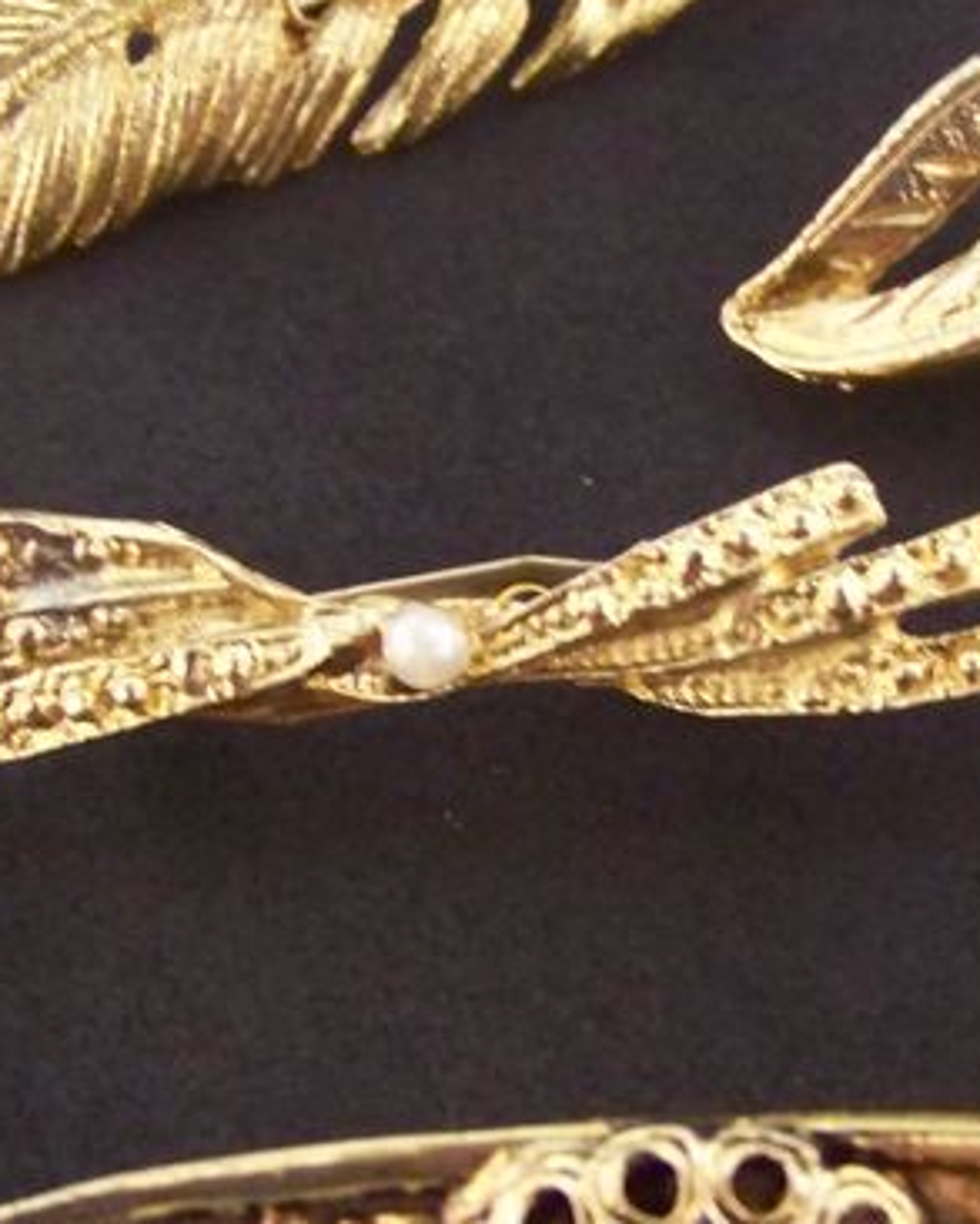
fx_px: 3479
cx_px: 883
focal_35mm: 96
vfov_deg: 19.9
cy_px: 766
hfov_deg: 15.8
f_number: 2.8
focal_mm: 5.85
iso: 400
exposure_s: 1/8
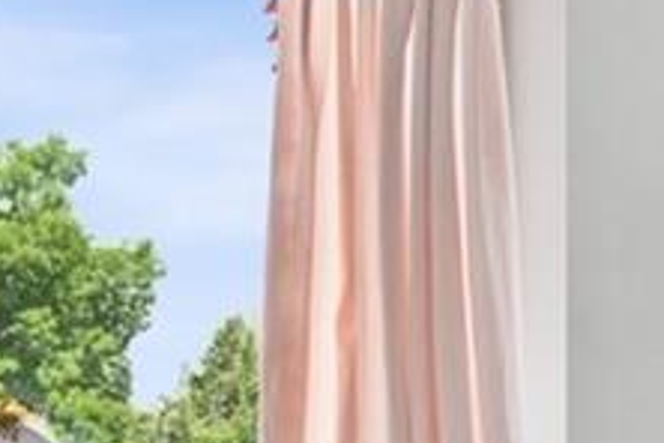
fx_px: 1992
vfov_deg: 12.5
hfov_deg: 13.1
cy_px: 455
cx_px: -1026
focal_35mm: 108
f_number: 11
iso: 100
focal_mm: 15
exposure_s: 1/1.25
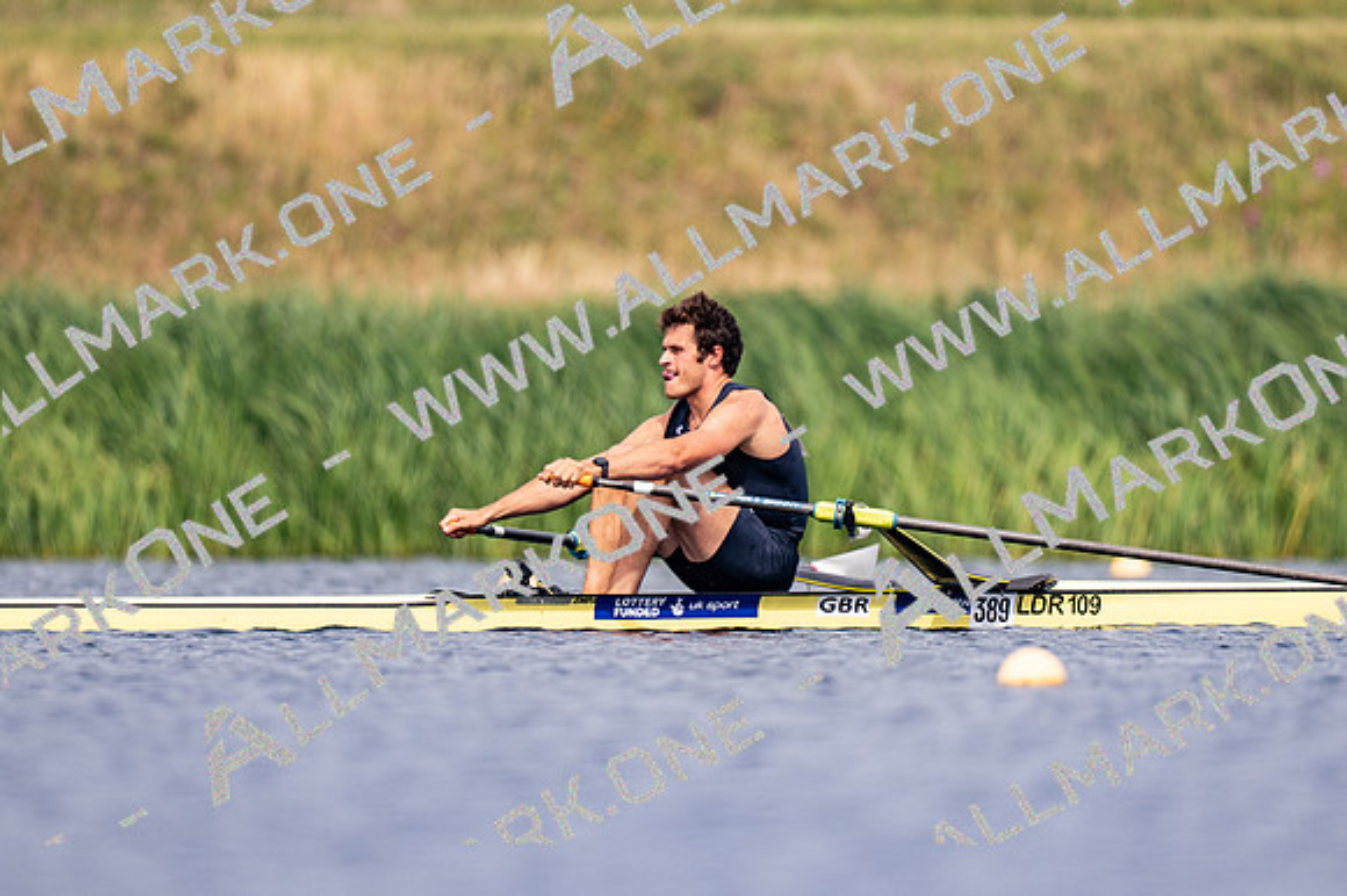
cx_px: 674
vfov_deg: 1.5
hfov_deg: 2.3
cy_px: 448
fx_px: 33655
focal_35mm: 900
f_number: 4
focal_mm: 600
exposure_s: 1/2500
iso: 250
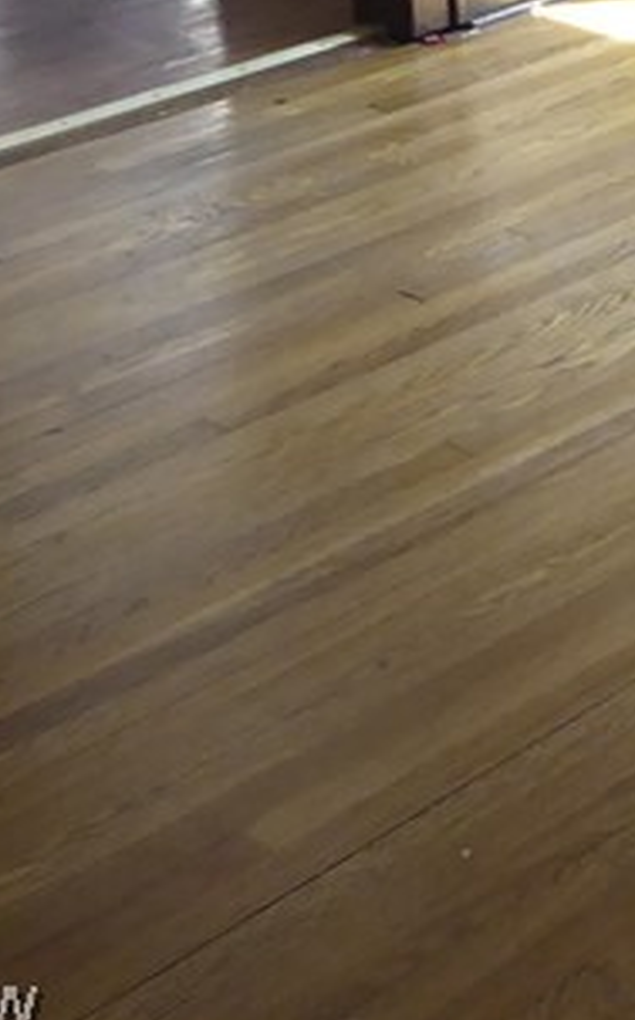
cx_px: 1419
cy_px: -240
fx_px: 2499
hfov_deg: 12.2
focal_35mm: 90
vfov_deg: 21.3
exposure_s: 1/60
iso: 400
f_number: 3.3
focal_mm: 4.3
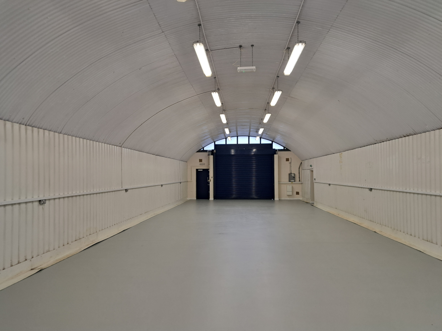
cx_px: 221
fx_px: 306
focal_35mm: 24
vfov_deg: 56.8
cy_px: 166
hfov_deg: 71.6
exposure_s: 1/50
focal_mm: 5.23
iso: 125
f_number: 1.8
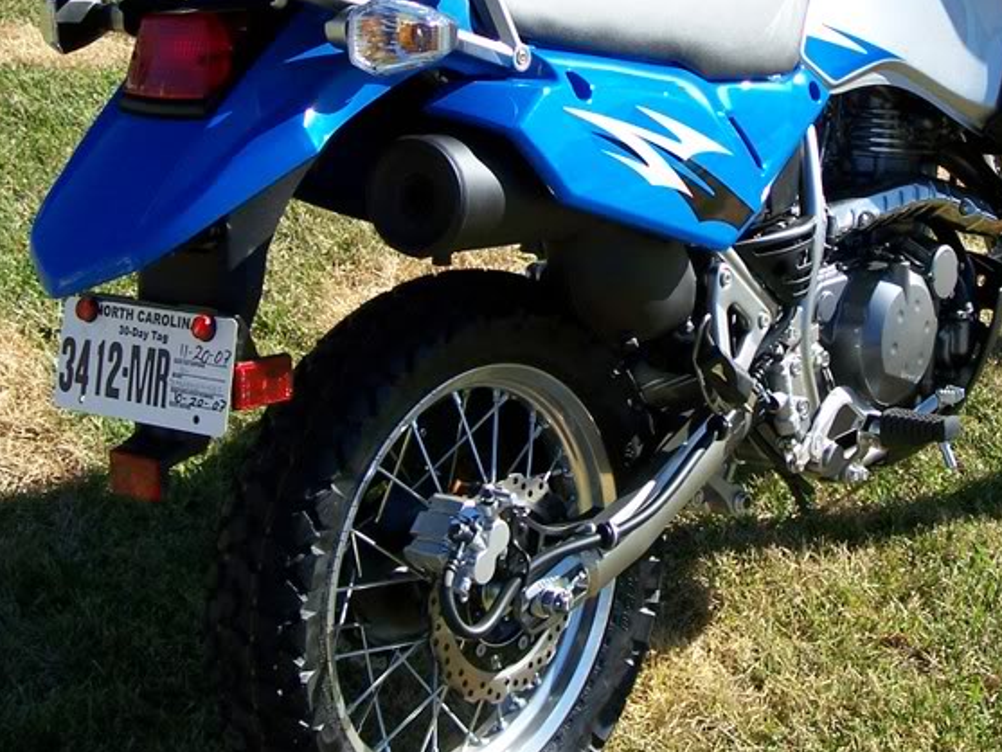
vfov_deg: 18.5
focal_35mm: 79
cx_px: 621
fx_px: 2287
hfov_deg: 24.6
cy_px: 157
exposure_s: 1/800
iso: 80
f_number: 2.9
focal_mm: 7.1
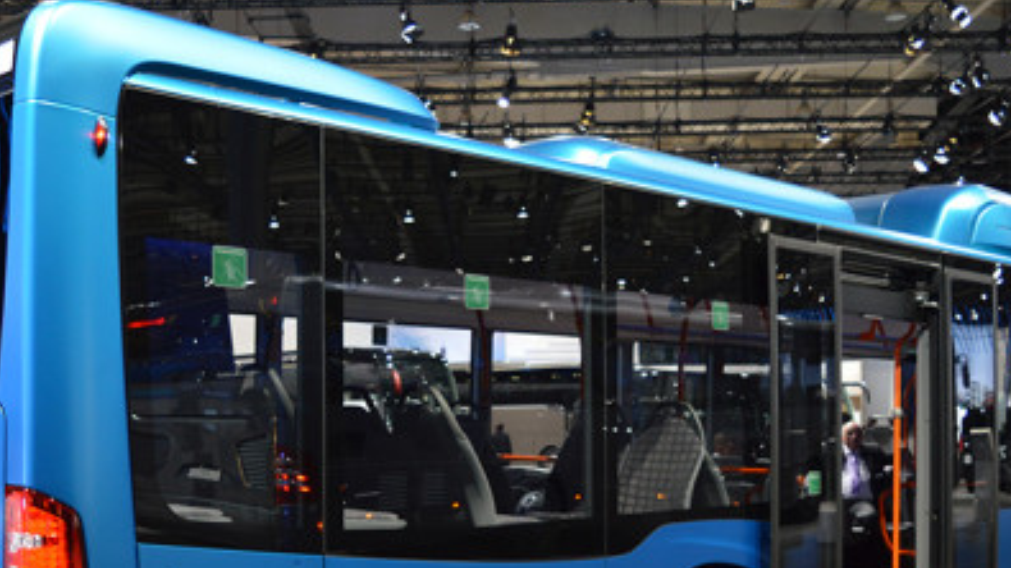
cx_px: 457
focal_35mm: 44
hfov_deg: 46.3
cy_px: 411
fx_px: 1179
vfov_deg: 26.8
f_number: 3.5
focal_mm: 18
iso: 400
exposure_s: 1/30
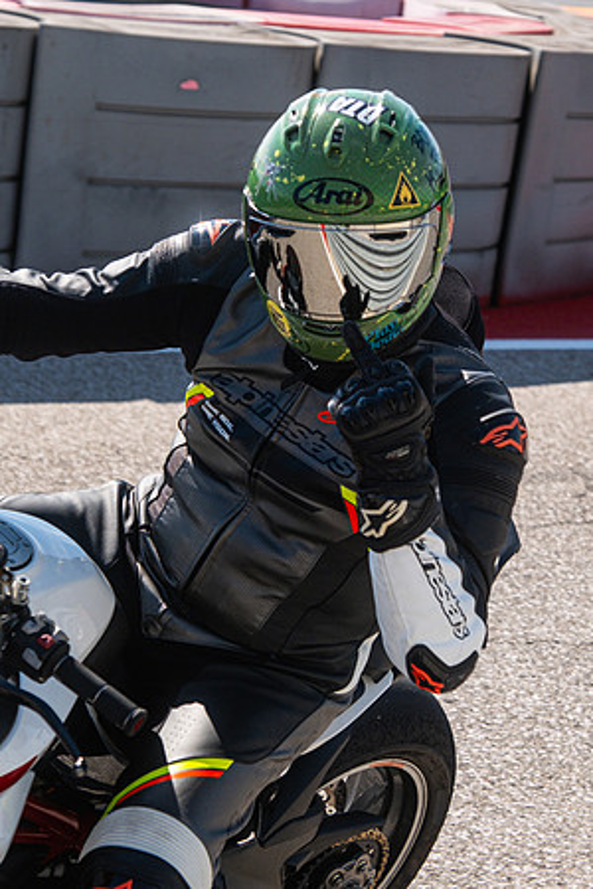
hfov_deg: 13.1
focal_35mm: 105
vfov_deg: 19.5
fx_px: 2584
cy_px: 419
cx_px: 321
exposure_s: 1/2500
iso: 320
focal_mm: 44.1
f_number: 3.6
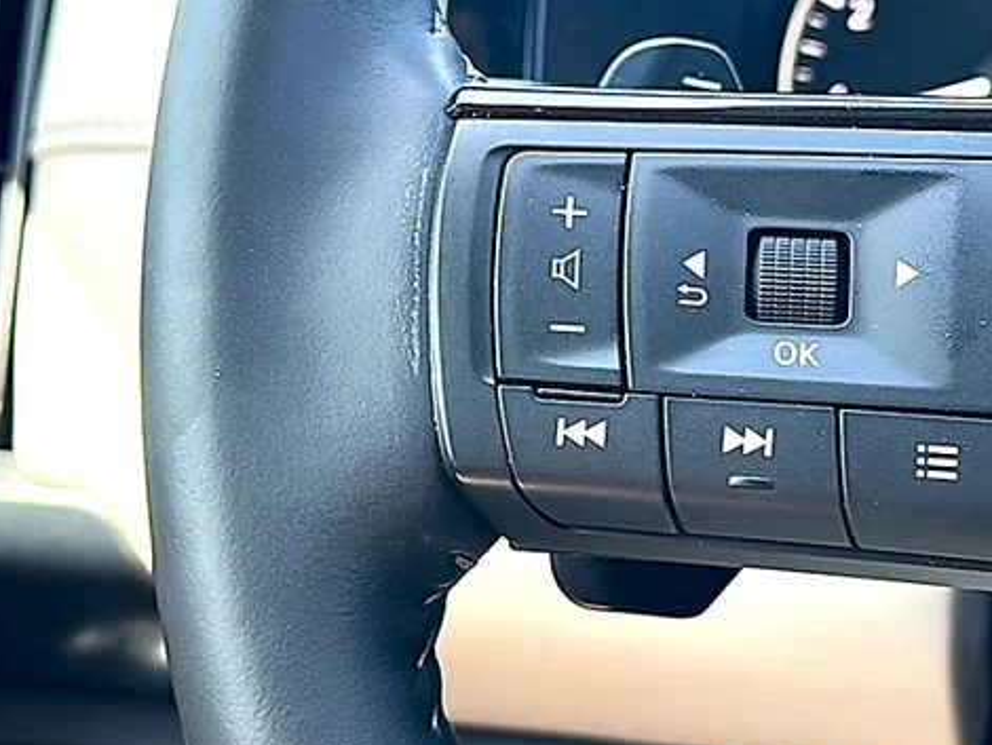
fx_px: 2007
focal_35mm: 70
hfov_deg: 27.5
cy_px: 313
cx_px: 688
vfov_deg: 21.0
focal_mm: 6.86
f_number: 1.78
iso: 100
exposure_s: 1/108
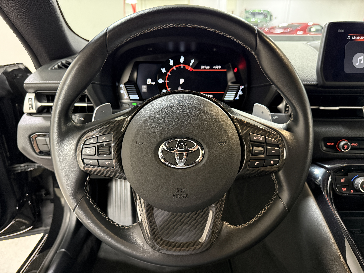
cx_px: 182
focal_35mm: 24
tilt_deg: -21.5
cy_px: 136
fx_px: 252
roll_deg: -0.6
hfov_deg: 71.6
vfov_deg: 56.8
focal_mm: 6.76
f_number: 1.78
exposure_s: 1/40
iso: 800
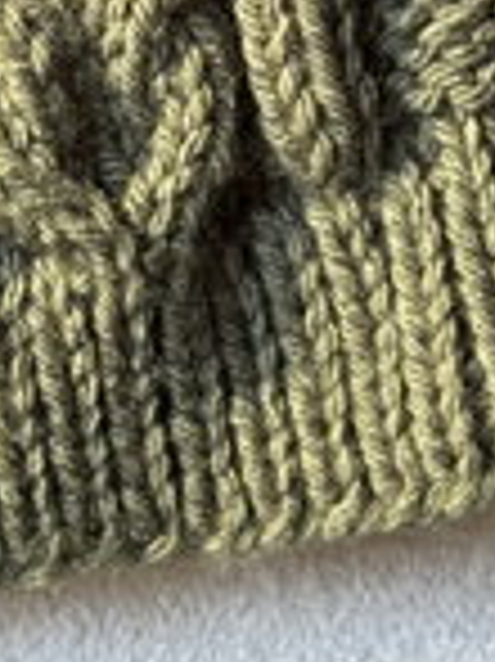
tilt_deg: -74.0
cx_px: -104
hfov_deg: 8.4
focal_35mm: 174
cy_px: -390
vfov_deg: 10.9
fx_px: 3322
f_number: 1.78
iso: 125
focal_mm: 6.76
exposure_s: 1/60
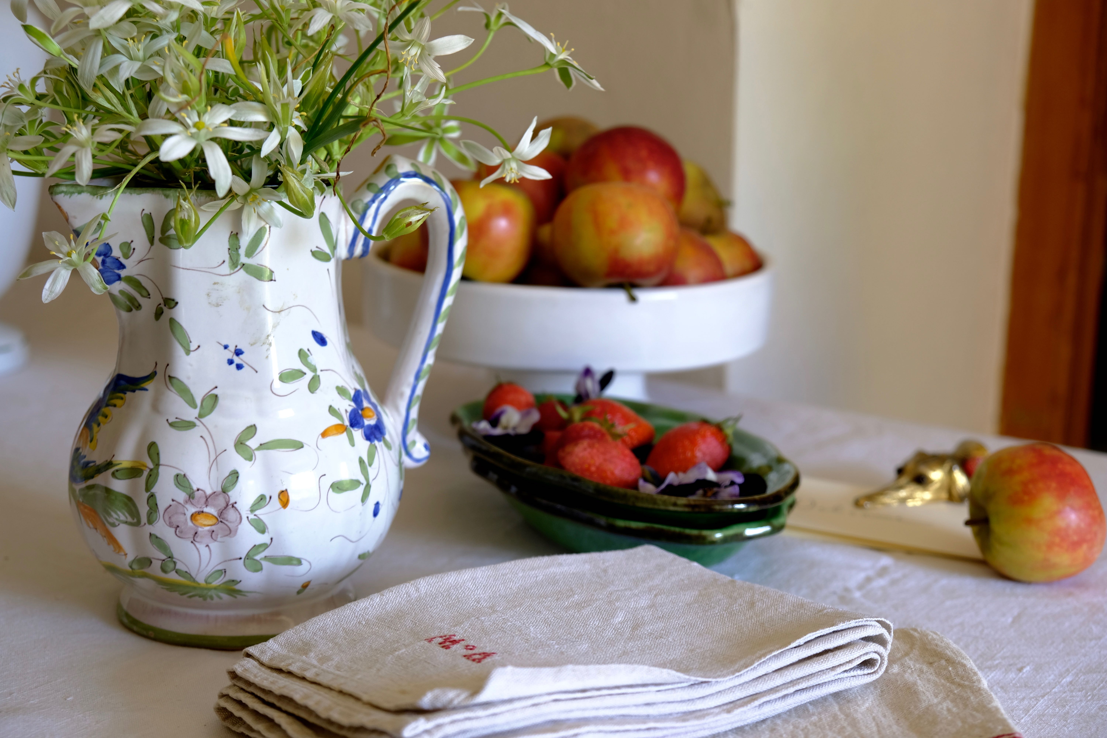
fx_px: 1568
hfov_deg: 38.9
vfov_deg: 26.5
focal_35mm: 51
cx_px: 554
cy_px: 369
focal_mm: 34.3
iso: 320
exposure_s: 1/60
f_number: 4
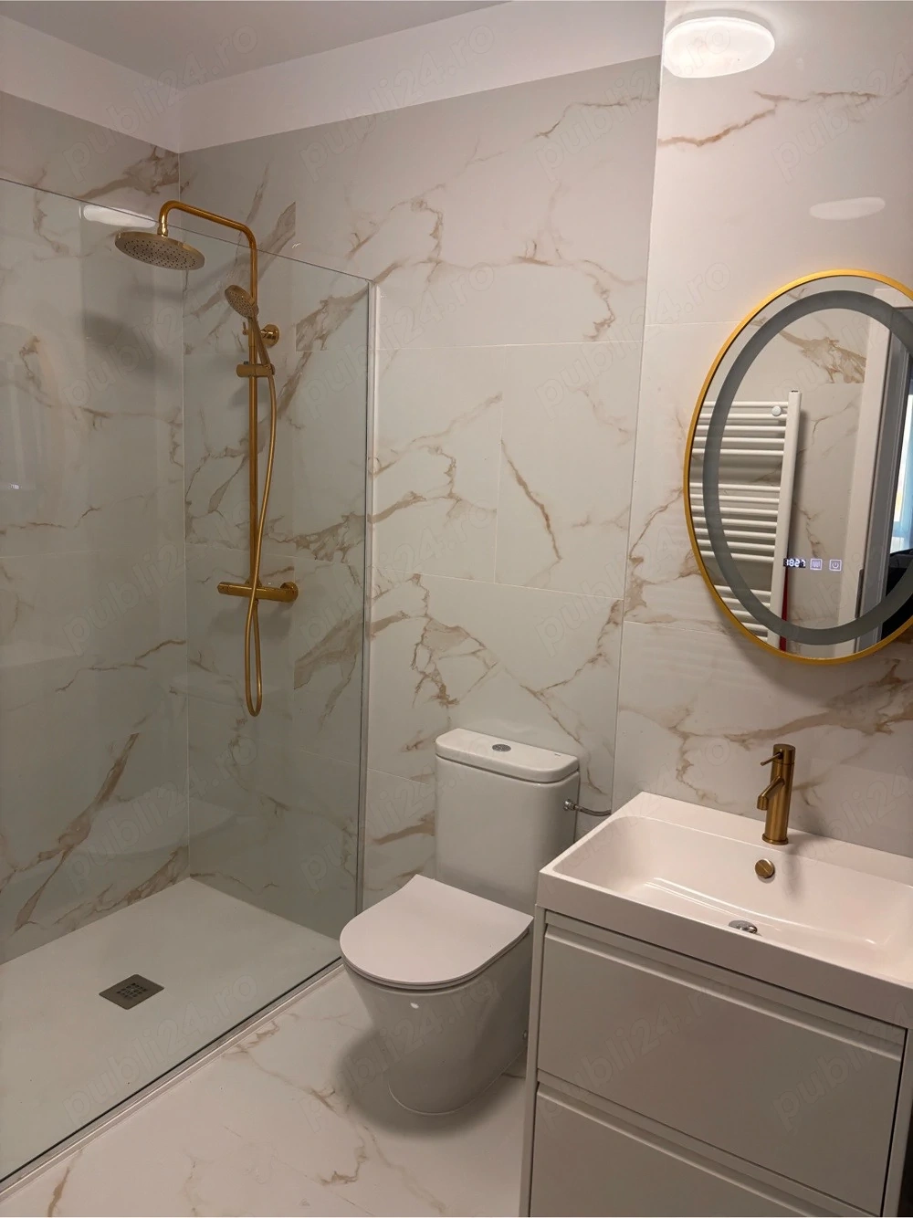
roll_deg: -2.0
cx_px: 456
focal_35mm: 26
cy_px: 609
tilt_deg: -9.2
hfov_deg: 53.0
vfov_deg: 67.3
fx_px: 915
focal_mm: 5.96
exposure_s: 1/100
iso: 125
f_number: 1.6
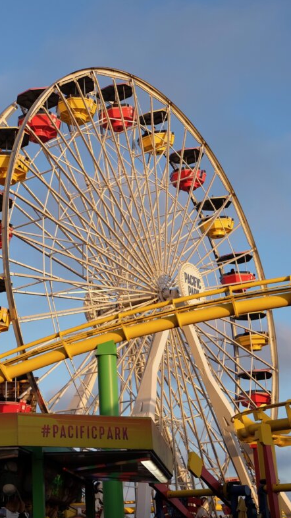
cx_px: -9
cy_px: 262
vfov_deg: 37.2
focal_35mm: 56
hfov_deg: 20.7
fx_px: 768
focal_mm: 23.3
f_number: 3.6
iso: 200
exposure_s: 1/600
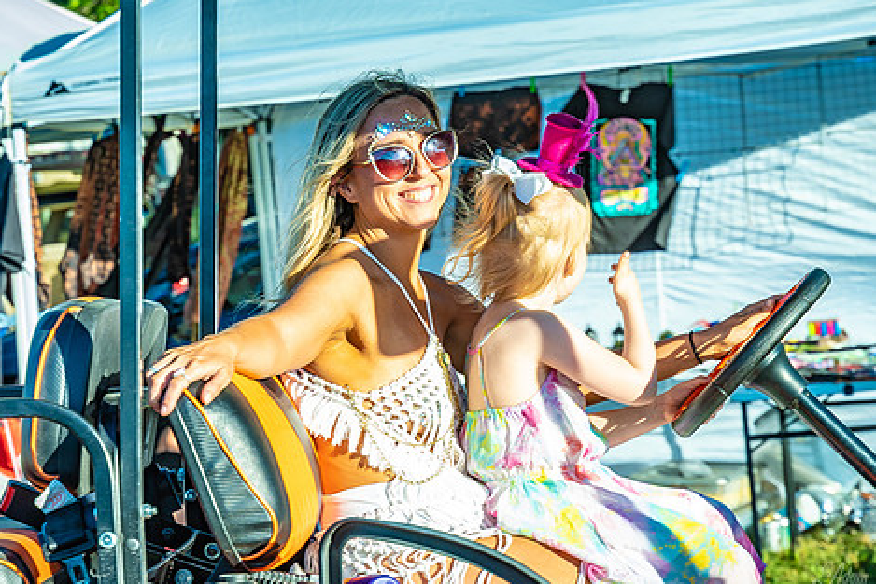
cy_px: 251
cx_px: 398
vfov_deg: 10.2
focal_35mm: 134
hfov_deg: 15.3
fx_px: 3261
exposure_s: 1/250
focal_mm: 64
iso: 125
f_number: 5
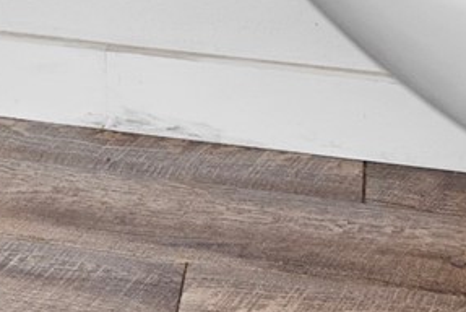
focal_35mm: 136
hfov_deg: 14.6
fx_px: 1762
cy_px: -713
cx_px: -80
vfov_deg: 8.2
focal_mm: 12
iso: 1000
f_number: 2.8
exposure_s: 1/30
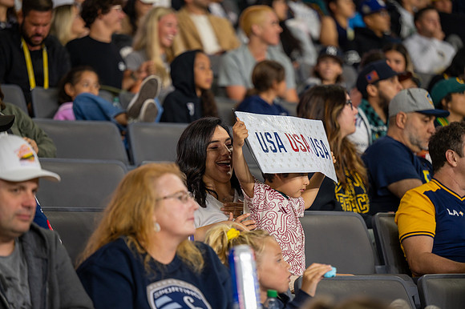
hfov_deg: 13.7
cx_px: 232
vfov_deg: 9.1
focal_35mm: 150
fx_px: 1936
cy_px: 154
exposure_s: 1/200
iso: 720
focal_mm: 150
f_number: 2.8
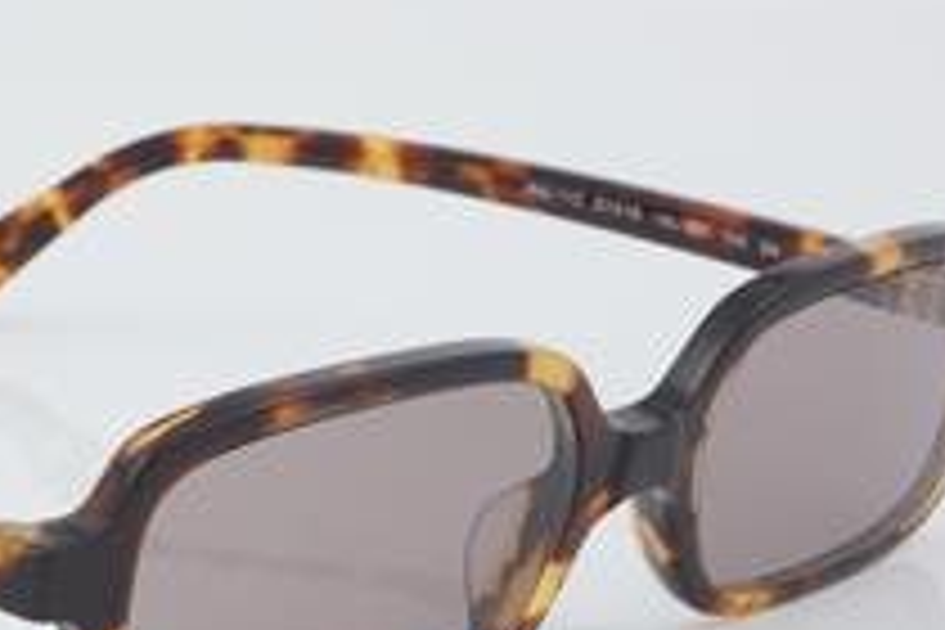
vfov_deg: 8.7
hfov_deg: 13.0
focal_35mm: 157
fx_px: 4120
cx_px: 140
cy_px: 500
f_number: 32
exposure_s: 1/3
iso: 100
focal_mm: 55
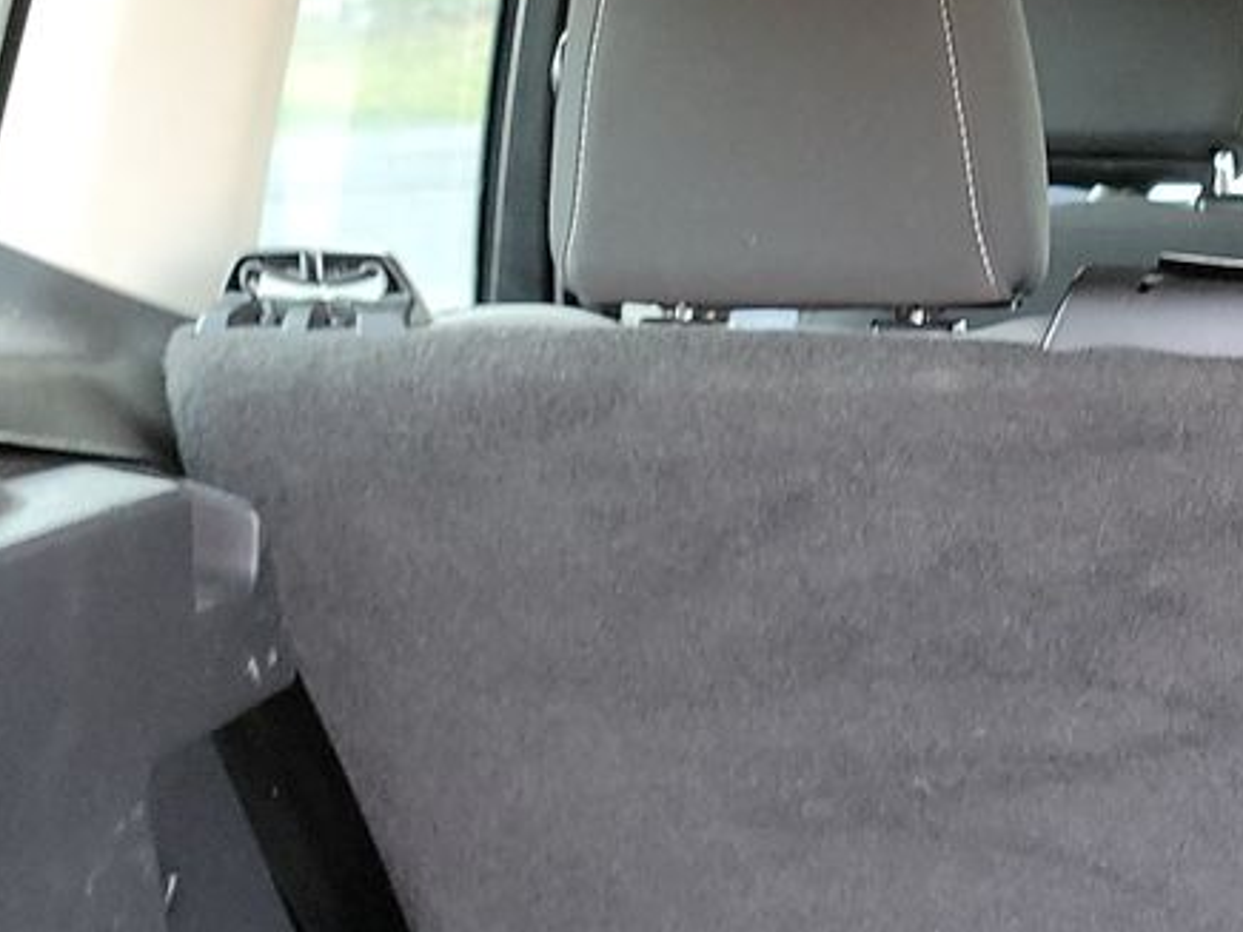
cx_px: 1574
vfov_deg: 15.6
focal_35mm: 88
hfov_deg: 20.5
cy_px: 1345
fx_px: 3160
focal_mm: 6.7
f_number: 1.8
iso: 293
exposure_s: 1/59
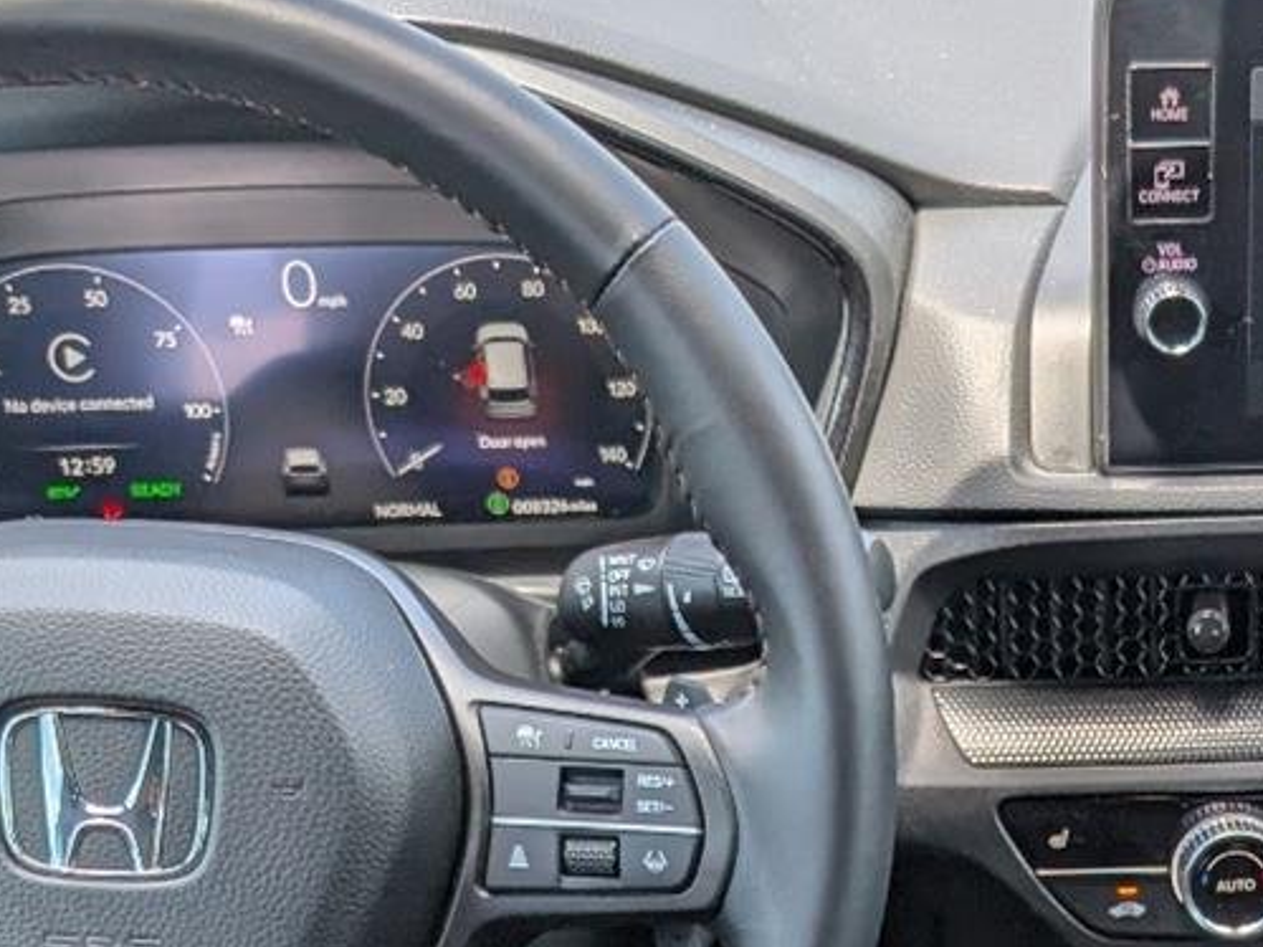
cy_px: 1256
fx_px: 2809
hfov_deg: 24.3
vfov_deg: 17.8
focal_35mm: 77
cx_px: 1238
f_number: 1.68
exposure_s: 1/167
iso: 25
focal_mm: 6.9
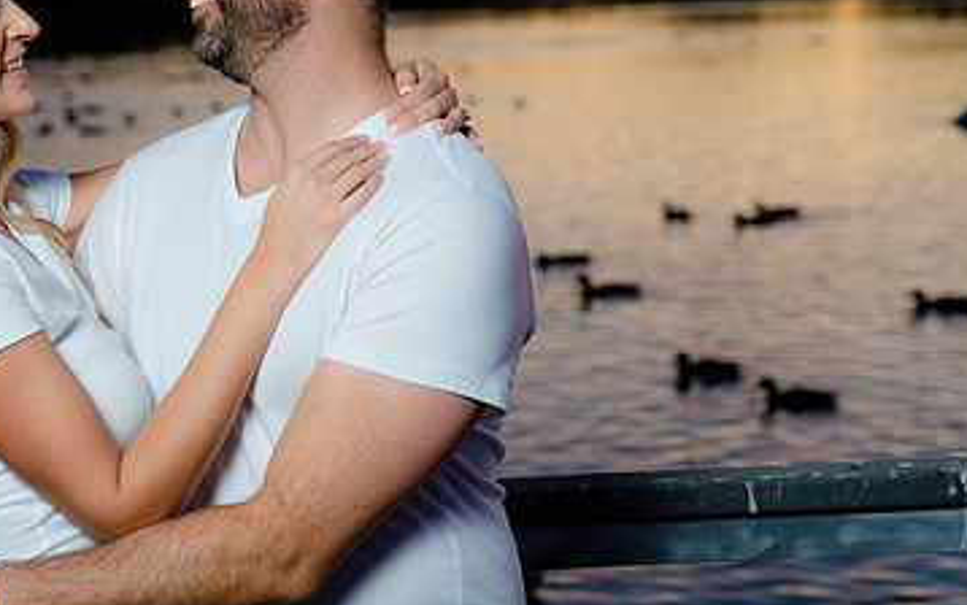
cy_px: 163
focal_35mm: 99
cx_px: 359
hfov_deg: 20.9
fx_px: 2610
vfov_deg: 13.2
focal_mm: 60
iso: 640
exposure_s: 1/200
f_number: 4
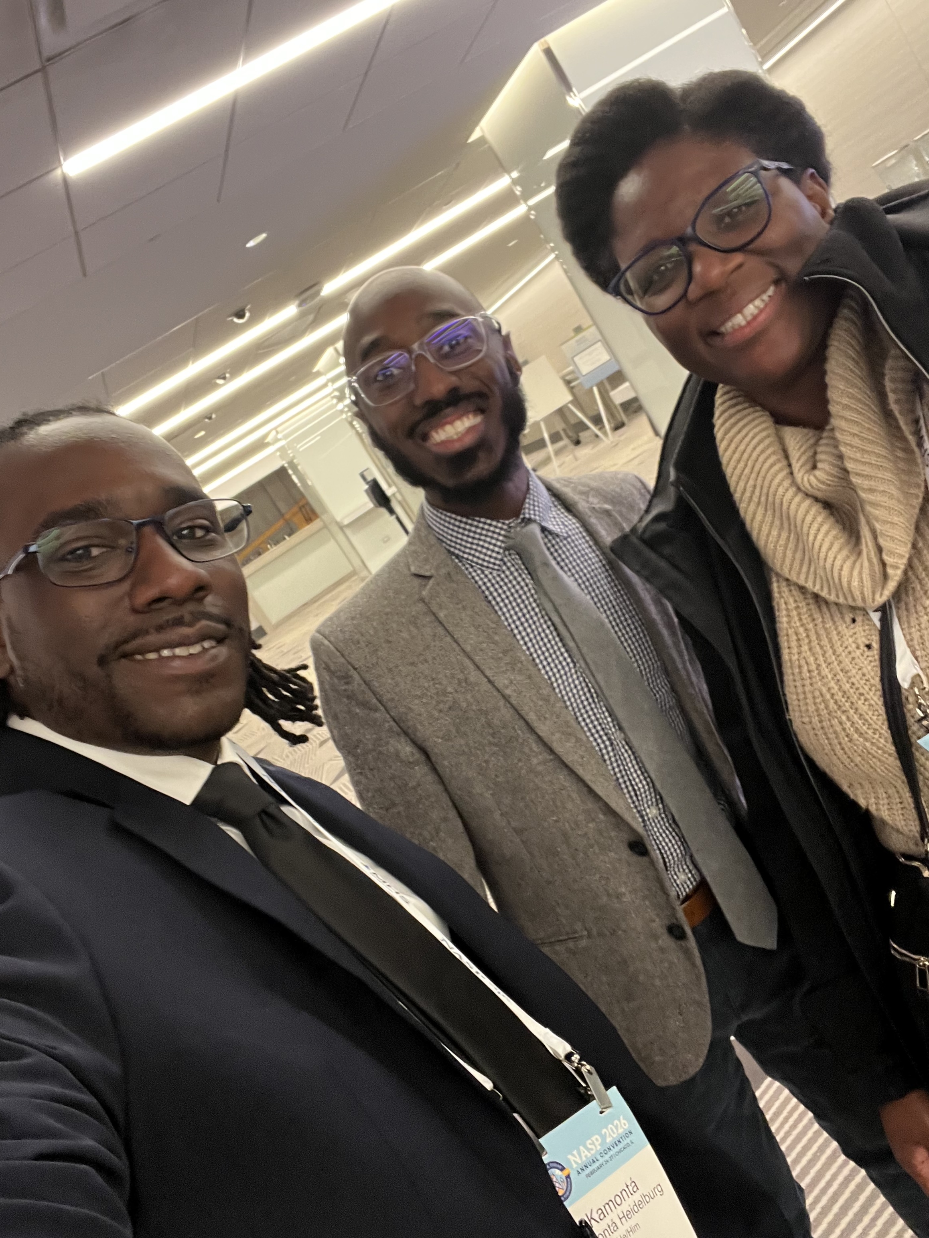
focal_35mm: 30
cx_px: 464
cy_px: 619
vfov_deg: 60.0
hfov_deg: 46.8
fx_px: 1073
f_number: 2.2
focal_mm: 2.71
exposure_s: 1/30
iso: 400
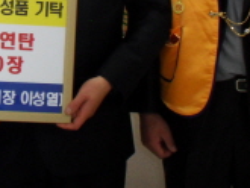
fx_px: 918
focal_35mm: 127
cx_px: -27
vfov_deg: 11.5
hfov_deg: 15.1
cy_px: -37
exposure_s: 1/45
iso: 320
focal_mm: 7.6
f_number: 4.2
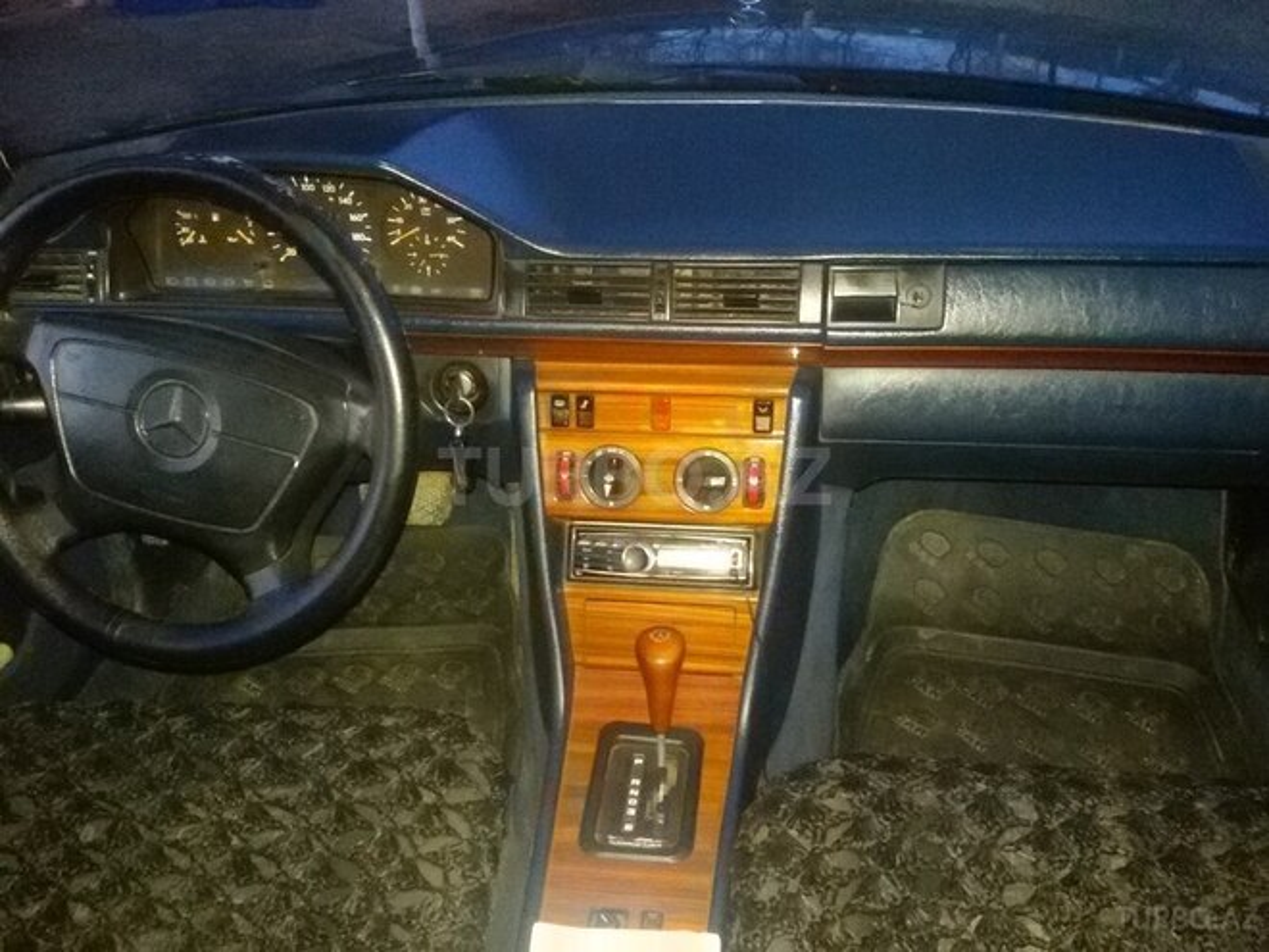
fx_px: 1136
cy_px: 476
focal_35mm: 31
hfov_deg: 58.4
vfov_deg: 45.4
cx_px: 634
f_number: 2.4
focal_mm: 2.93
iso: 800
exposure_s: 1/15
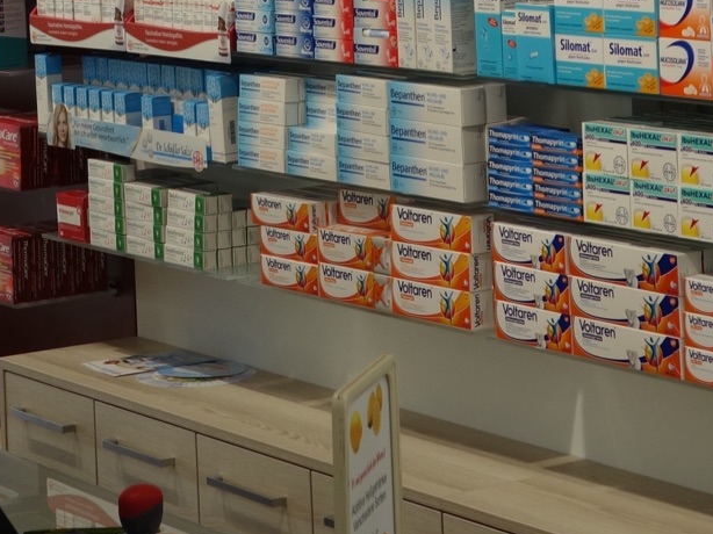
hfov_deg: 14.0
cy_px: -208
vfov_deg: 10.2
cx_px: 204
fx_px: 2903
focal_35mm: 141
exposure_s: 1/100
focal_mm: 16.59
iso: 125
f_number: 4.5
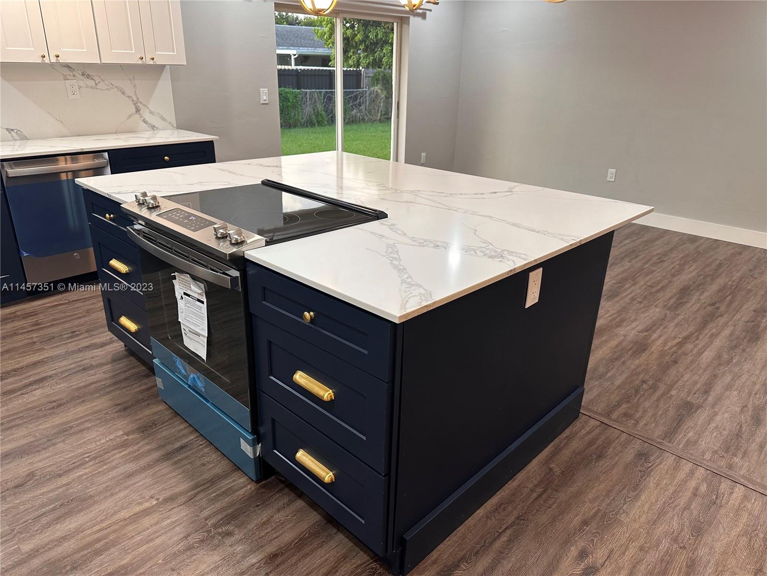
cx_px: 384
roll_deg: -1.3
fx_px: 532
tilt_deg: -22.3
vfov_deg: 56.8
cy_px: 288
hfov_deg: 71.6
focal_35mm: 24
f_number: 1.78
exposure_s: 1/60
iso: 160
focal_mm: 6.86
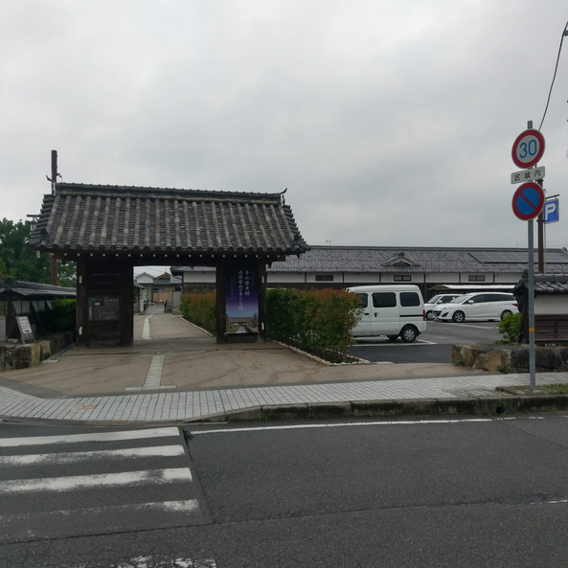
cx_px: 313
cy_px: 284
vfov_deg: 52.5
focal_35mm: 31
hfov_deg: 52.4
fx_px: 575
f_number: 1.8
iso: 100
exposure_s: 1/1315
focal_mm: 4.58
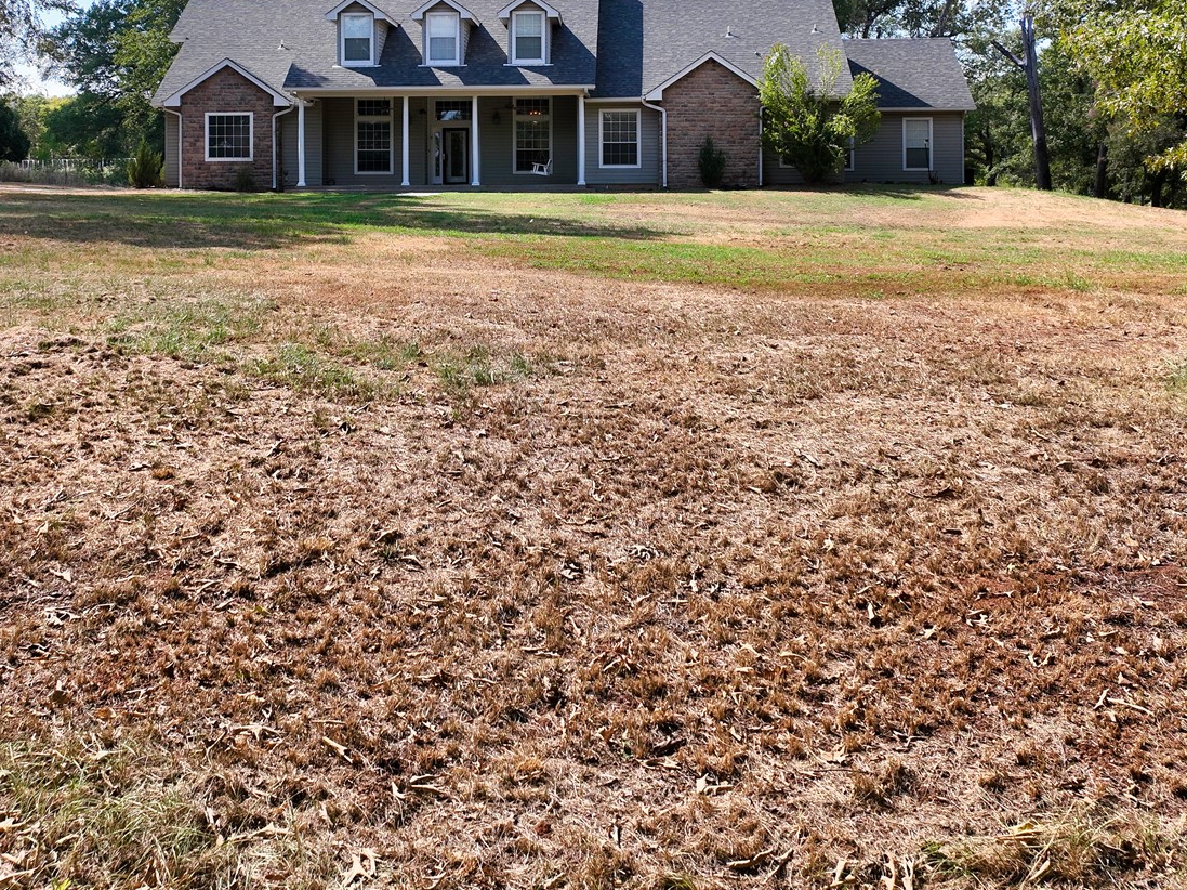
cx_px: 535
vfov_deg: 33.5
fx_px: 1440
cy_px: 196
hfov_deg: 44.7
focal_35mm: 42
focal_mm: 12.3
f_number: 2.8
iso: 150
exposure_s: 1/1600
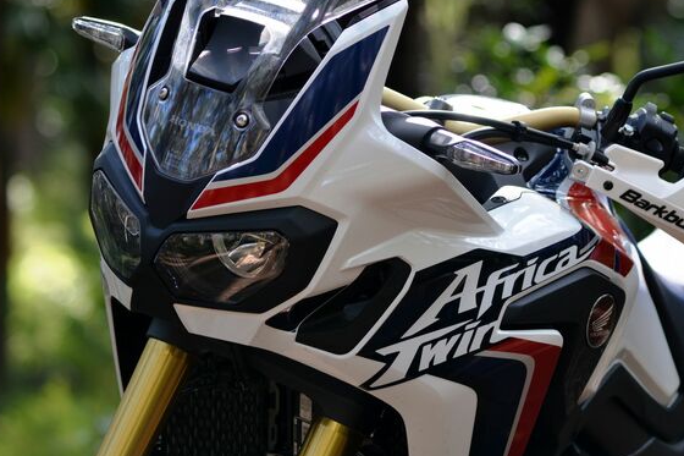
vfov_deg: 5.8
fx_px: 4482
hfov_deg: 8.7
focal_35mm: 236
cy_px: 144
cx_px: 374
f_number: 5.3
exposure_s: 1/80
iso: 100
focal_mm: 165
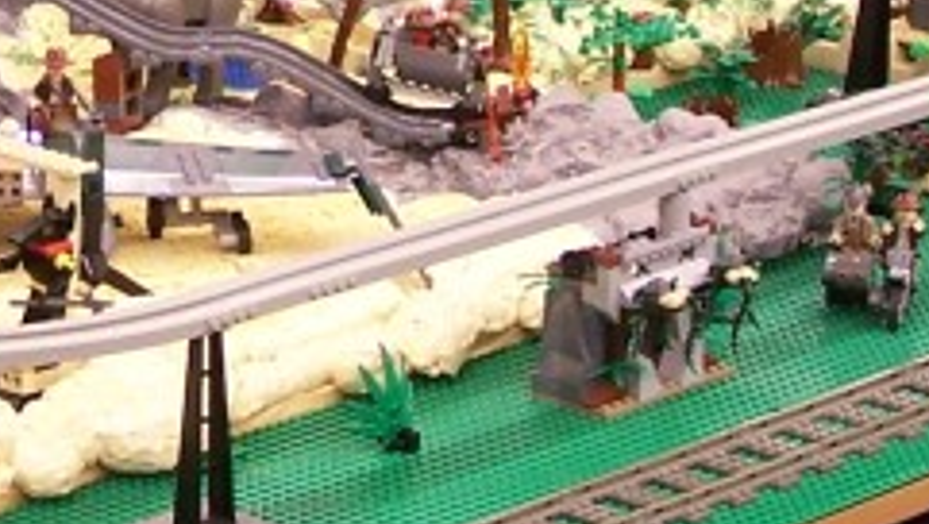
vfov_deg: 6.5
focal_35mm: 185
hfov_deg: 11.5
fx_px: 4561
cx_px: 62
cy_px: -154
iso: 80
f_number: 2.8
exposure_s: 1/2
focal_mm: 6.7
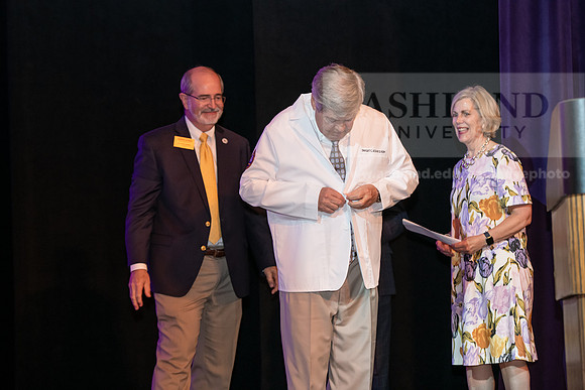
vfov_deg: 14.0
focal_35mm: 98
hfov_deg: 20.8
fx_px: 1593
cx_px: 292
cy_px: 195
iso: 2000
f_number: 3.5
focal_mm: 98
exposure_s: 1/200
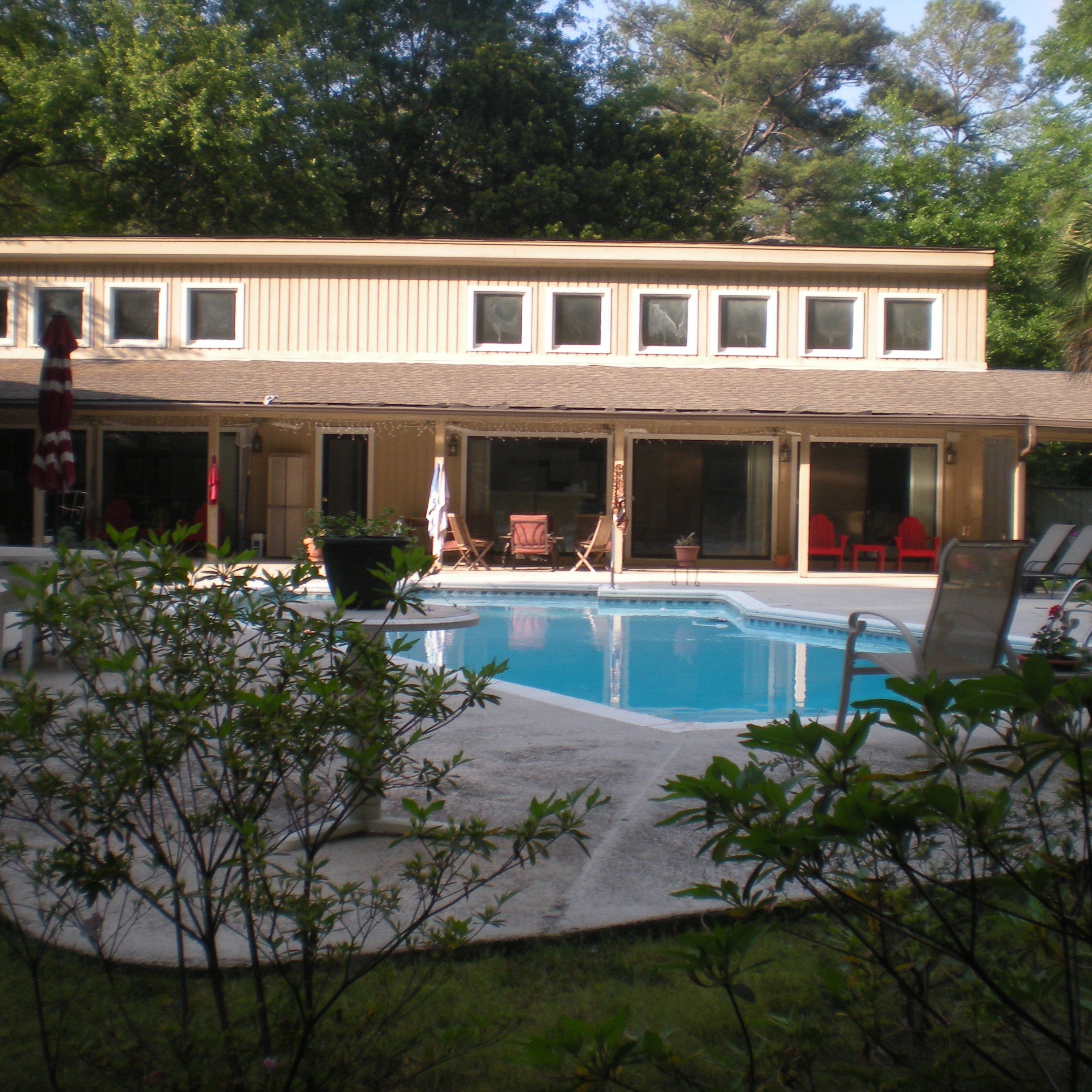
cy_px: 548
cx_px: 586
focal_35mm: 45
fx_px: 1606
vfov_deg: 37.6
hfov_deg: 37.5
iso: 64
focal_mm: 6.3
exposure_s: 1/164
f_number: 4.6
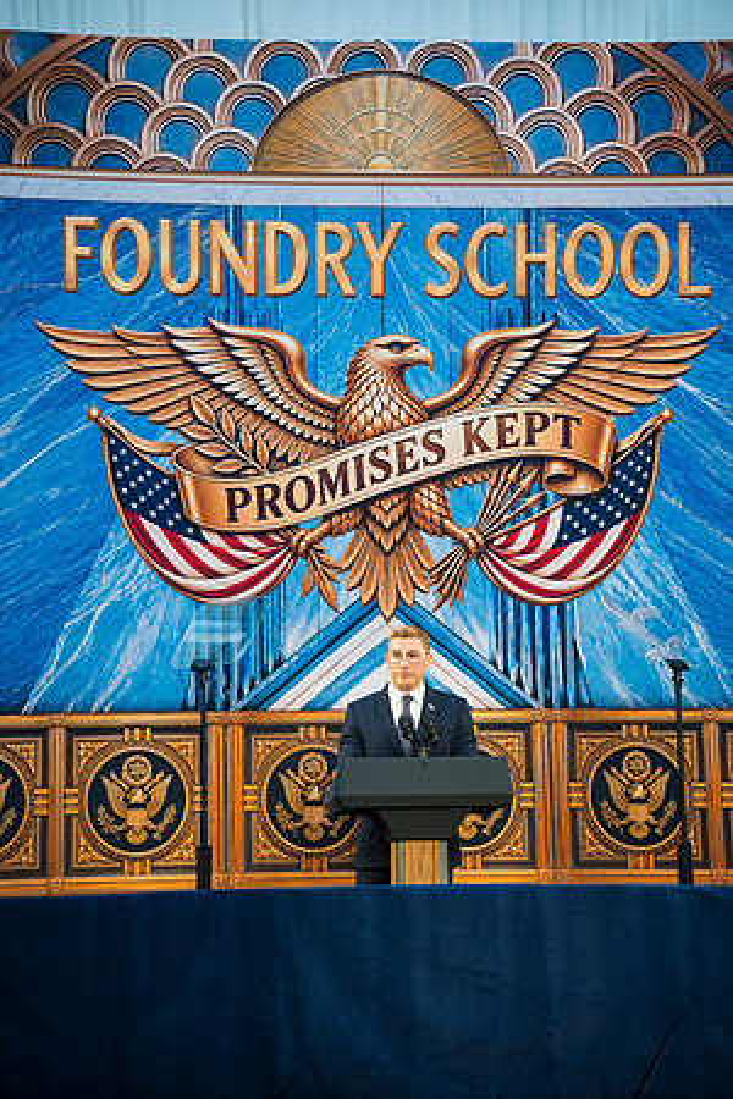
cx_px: 366
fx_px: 2718
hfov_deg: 15.4
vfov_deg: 22.9
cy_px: 550
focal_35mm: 89
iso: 450
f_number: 2.8
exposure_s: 1/200
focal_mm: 89
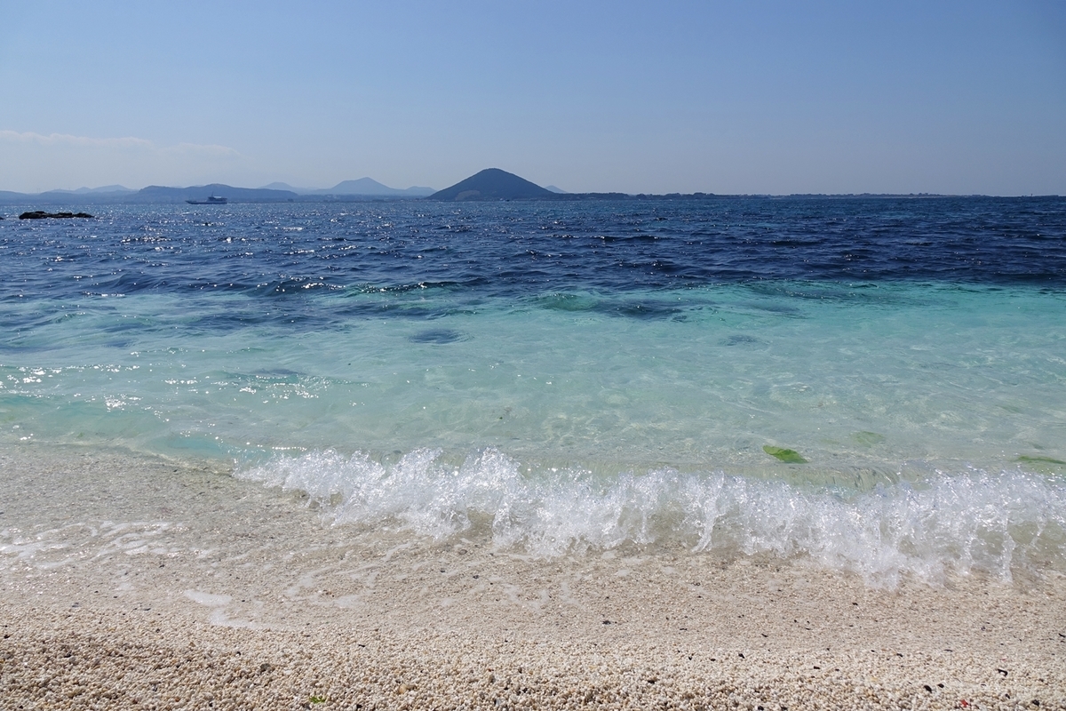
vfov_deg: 53.1
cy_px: 356
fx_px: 711
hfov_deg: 73.7
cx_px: 533
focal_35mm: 24
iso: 100
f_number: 5.6
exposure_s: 1/1250
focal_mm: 8.8
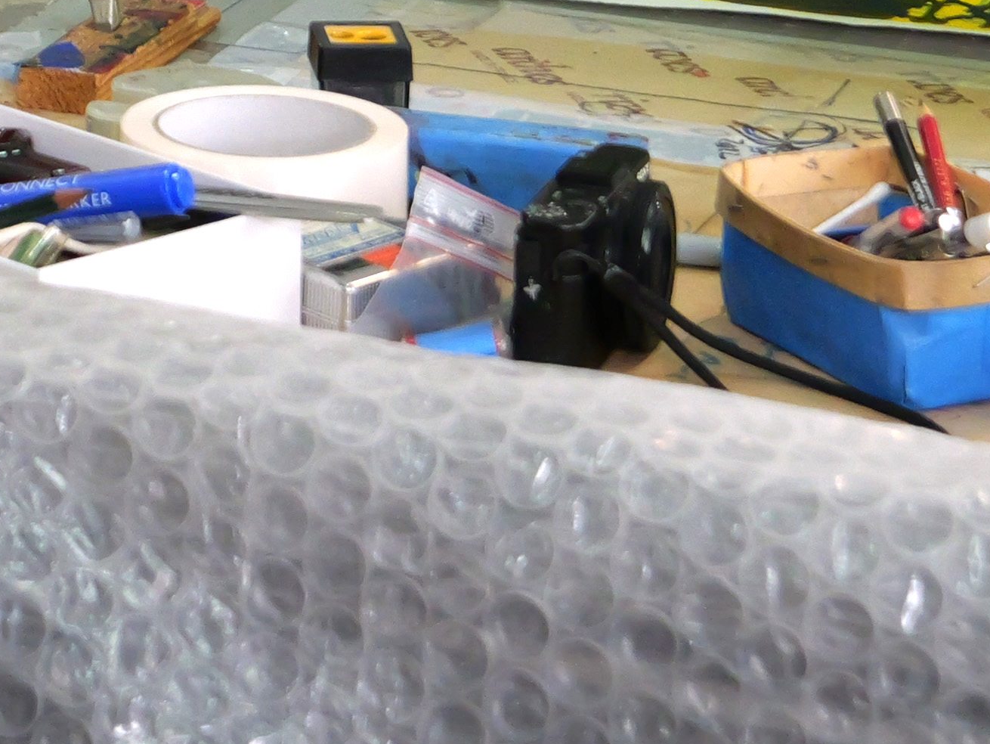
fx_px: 5466
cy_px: -796
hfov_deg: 10.0
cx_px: -469
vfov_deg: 7.4
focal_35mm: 191
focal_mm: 22
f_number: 4.5
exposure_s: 1/125
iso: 1000
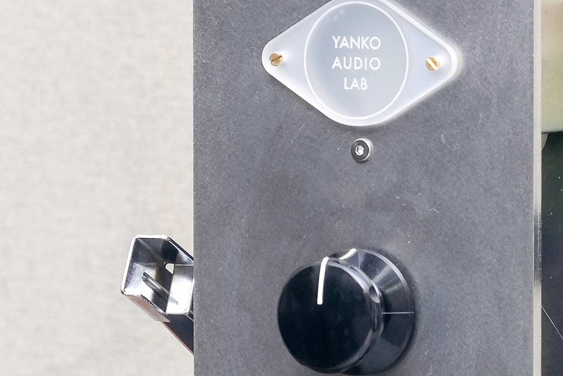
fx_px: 9305
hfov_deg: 3.5
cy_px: 15
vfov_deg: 2.3
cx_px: 405
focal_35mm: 595
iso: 500
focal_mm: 116.1
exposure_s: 1/15
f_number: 8
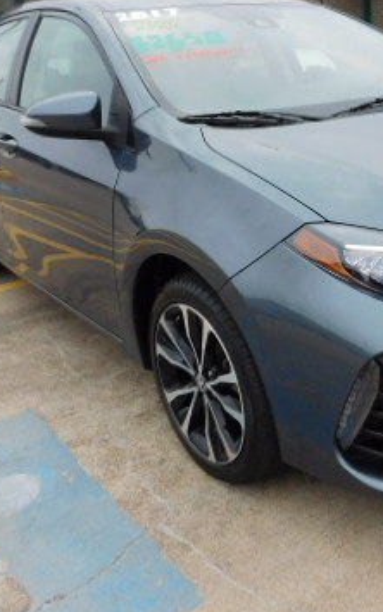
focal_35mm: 44
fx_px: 735
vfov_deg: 45.0
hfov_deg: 28.3
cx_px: 333
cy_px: 243
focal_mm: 4
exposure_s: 1/800
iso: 125
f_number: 3
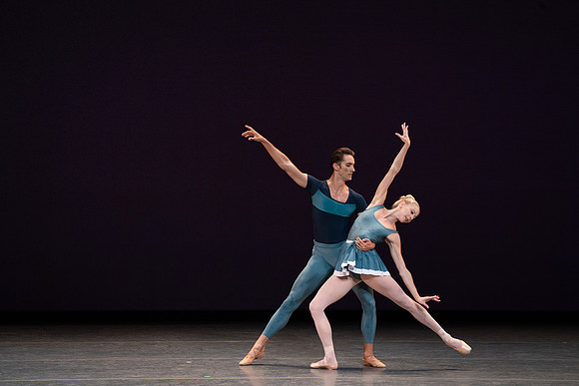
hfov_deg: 6.6
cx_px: 290
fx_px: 5019
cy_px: 193
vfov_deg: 4.4
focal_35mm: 312
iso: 5000
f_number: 8
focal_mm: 312
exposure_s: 1/400
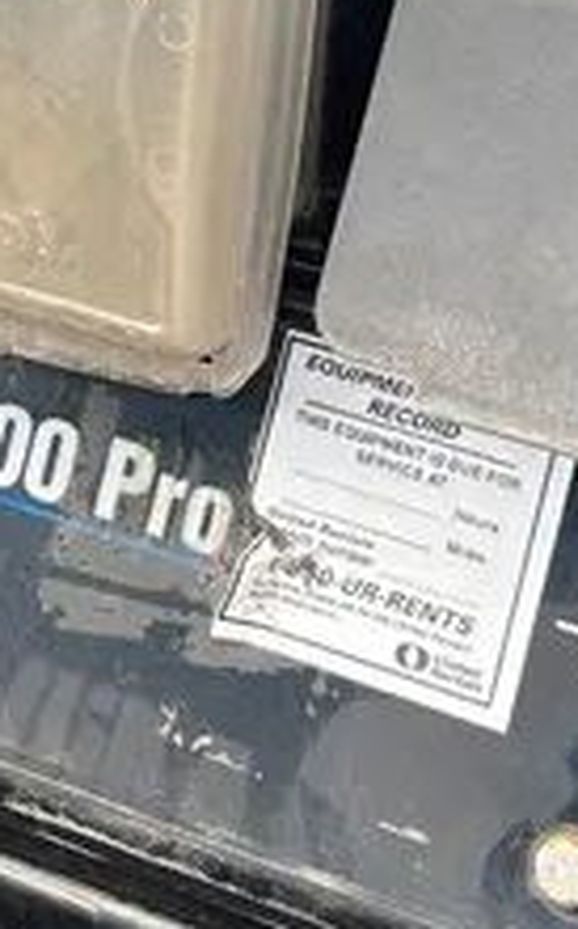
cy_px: 2
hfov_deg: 14.1
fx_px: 2325
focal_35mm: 92
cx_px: 105
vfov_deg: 21.8
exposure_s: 1/422
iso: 50
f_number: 1.6
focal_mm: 5.1
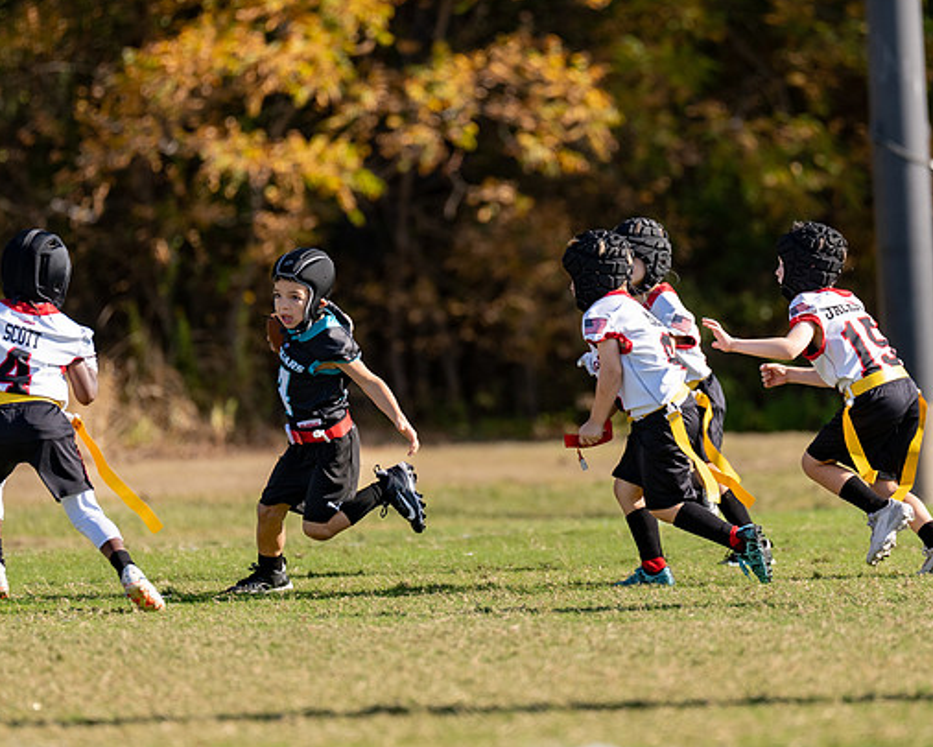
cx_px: 547
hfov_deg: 5.4
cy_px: 382
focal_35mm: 359
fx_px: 9915
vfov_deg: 4.3
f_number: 2.8
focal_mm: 200
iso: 125
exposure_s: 1/1600
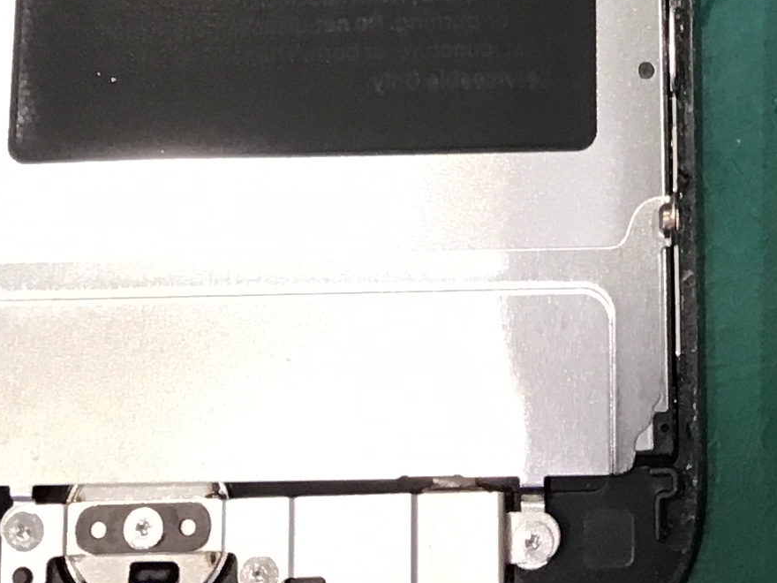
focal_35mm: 115
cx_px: 715
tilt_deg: -76.4
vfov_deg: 12.1
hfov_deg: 16.9
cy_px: -381
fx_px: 2581
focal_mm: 3.3
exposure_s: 1/30
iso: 64
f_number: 2.4
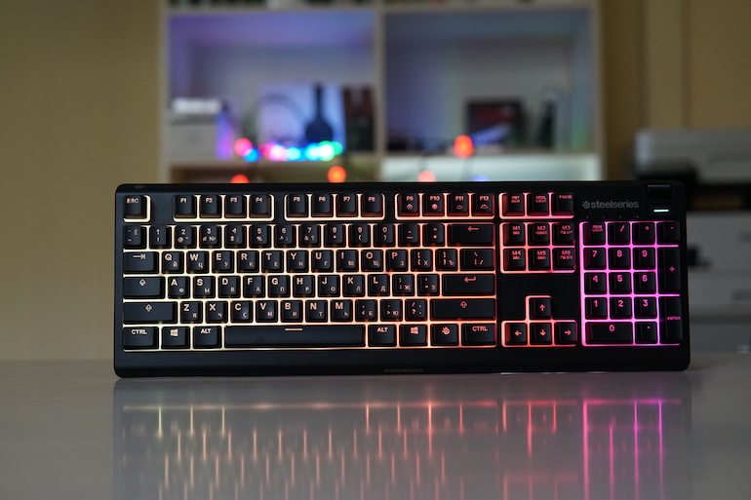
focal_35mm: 45
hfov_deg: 43.6
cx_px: 376
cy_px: 250
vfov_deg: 29.9
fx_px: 938
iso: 1600
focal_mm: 30
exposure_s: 1/160
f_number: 2.2
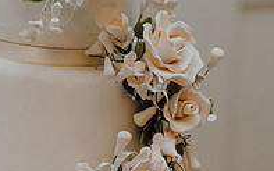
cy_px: 67
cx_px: -33
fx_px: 1187
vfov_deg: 8.2
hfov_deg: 12.9
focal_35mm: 159
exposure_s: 1/200
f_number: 3.5
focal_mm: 53
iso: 2500
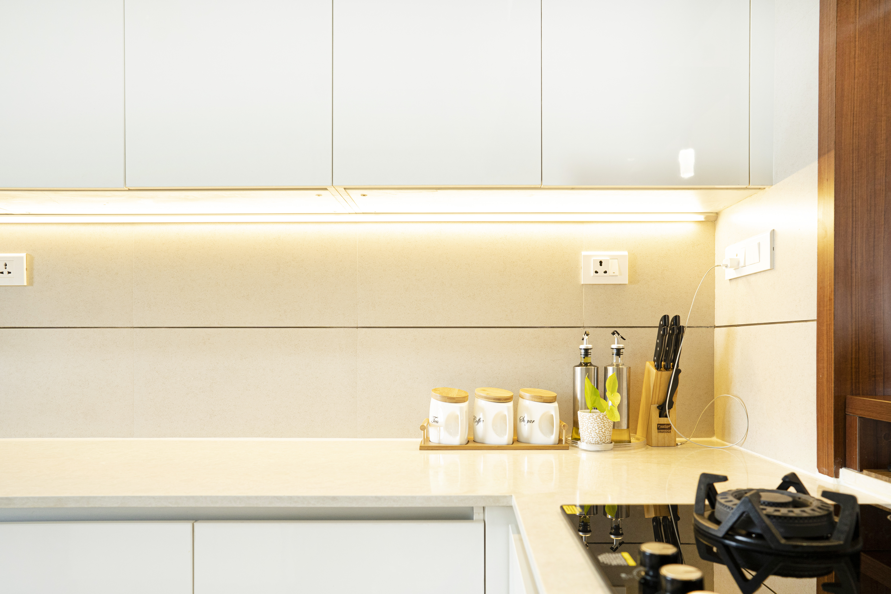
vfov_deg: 53.1
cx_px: 446
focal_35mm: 24
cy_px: 297
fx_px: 594
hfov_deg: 73.7
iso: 800
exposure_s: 1/160
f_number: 4
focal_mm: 24
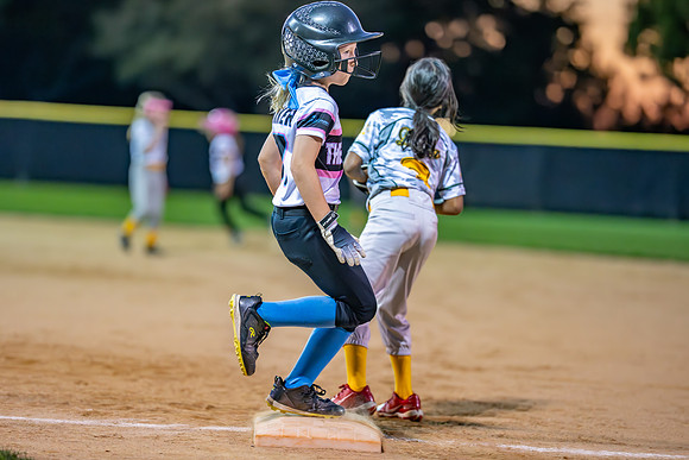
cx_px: 290
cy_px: 264
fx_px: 3037
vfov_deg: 8.7
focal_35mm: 159
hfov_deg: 12.9
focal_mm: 135
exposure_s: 1/1600
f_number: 1.8
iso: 6400
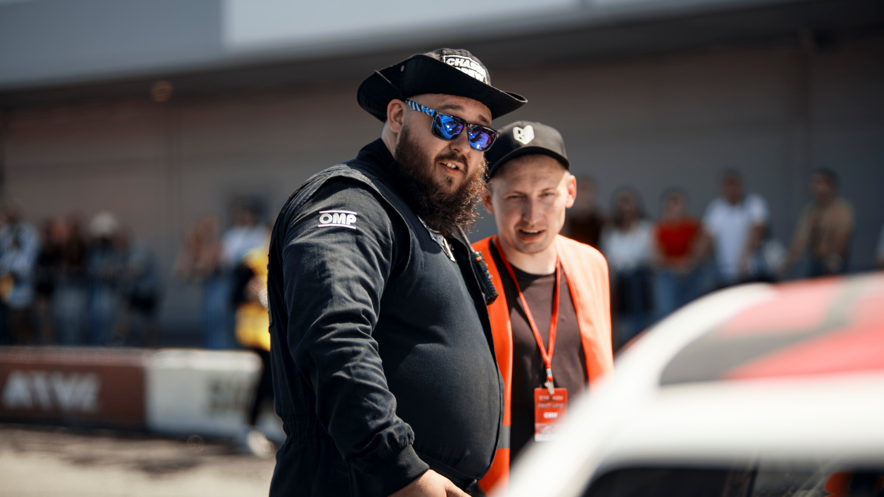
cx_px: 442
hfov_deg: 23.9
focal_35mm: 89
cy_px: 248
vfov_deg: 13.6
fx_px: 2087
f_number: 1.8
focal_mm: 85
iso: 100
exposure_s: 1/250
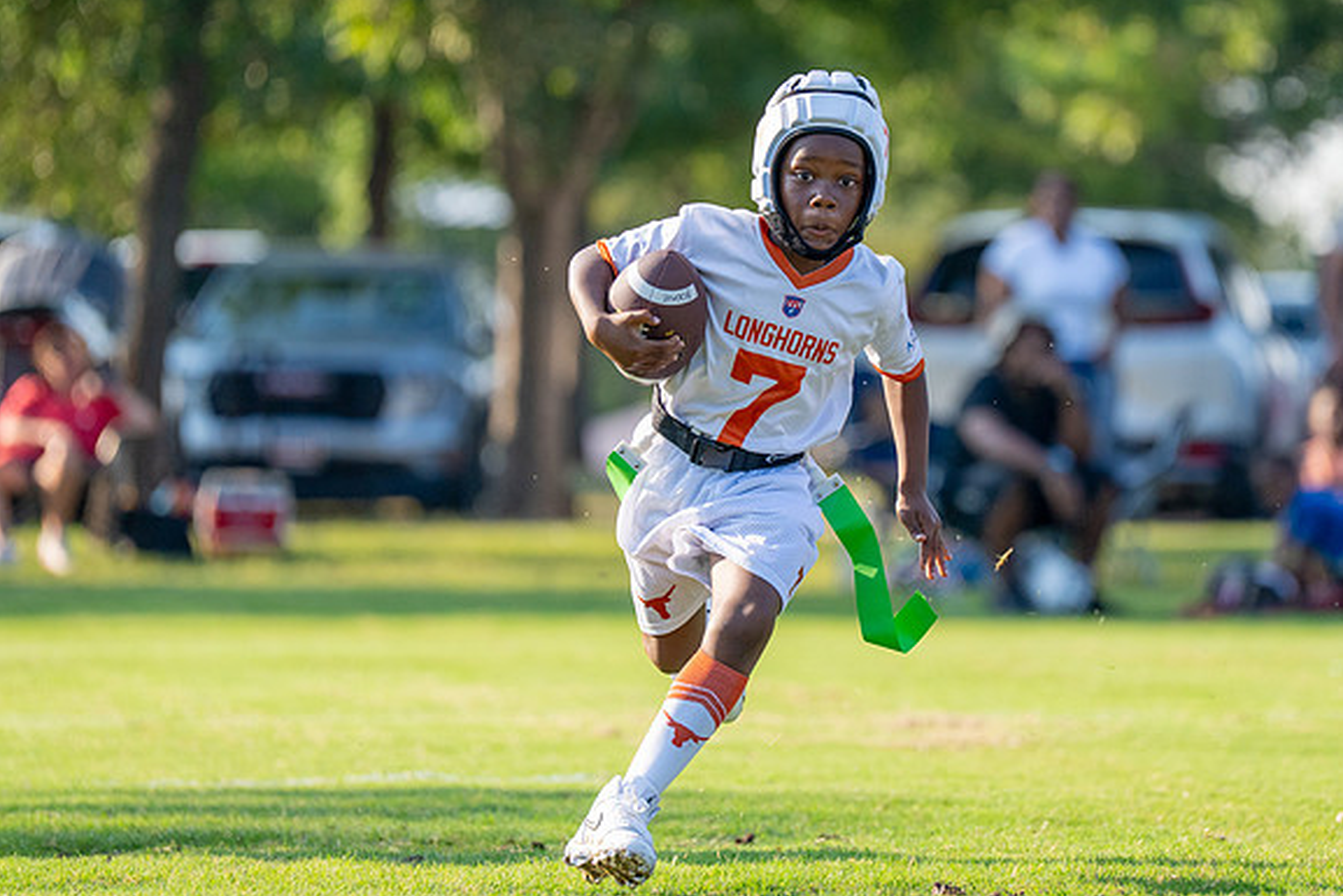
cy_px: 359
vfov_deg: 4.1
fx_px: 12462
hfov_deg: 6.2
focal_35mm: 334
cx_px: 871
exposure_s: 1/2500
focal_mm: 200
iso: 320
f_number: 2.8
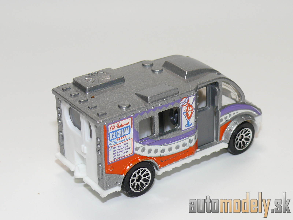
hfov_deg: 22.0
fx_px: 753
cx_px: 146
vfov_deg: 16.6
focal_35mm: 89
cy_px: 110
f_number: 4
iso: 100
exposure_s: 1/30
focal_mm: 12.4
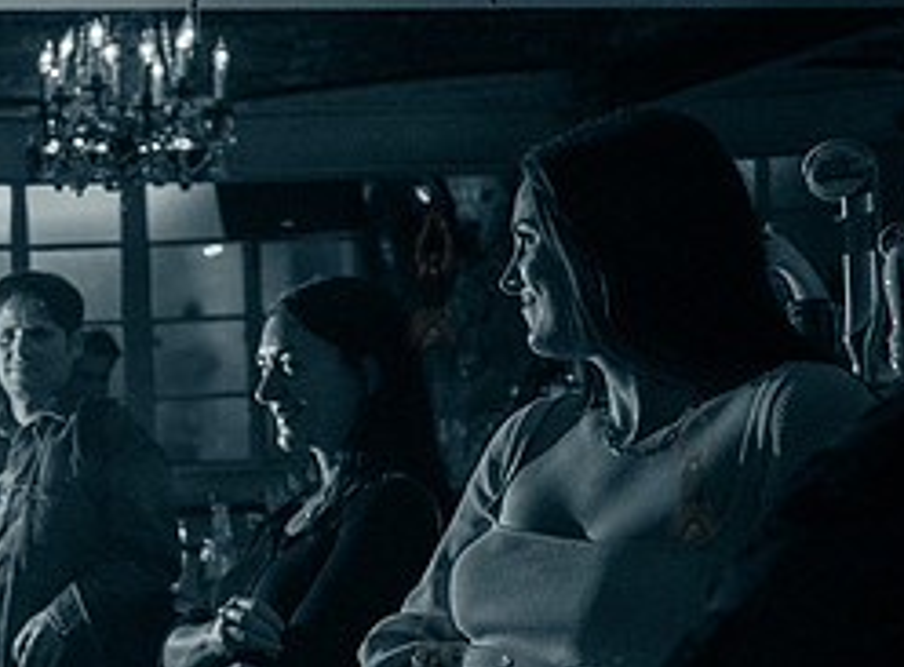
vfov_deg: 21.3
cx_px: -357
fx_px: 1766
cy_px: 455
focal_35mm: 68
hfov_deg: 24.1
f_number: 2.8
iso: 10000
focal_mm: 24
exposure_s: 1/125
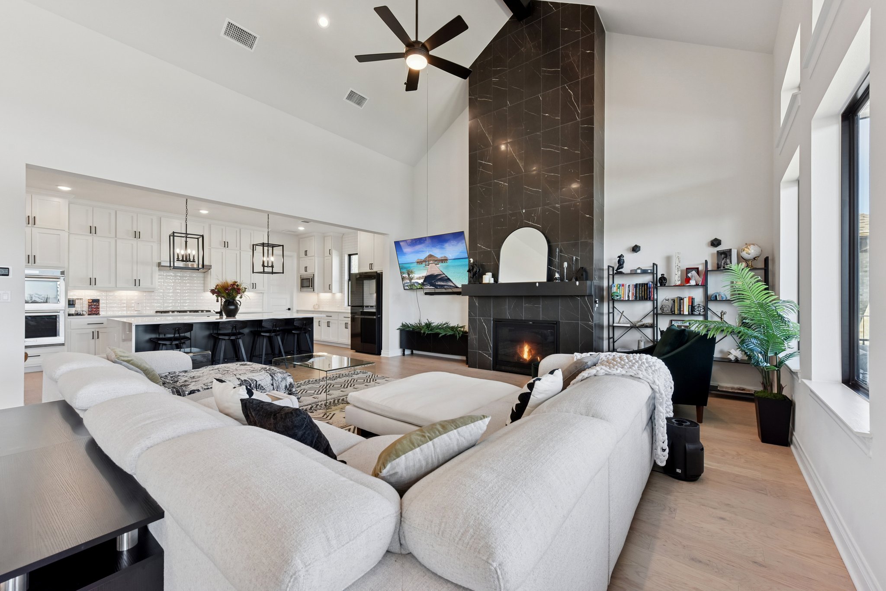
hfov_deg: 104.3
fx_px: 345
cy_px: 296
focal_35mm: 14
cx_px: 443
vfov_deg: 81.2
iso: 800
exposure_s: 1/60
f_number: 8
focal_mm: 14
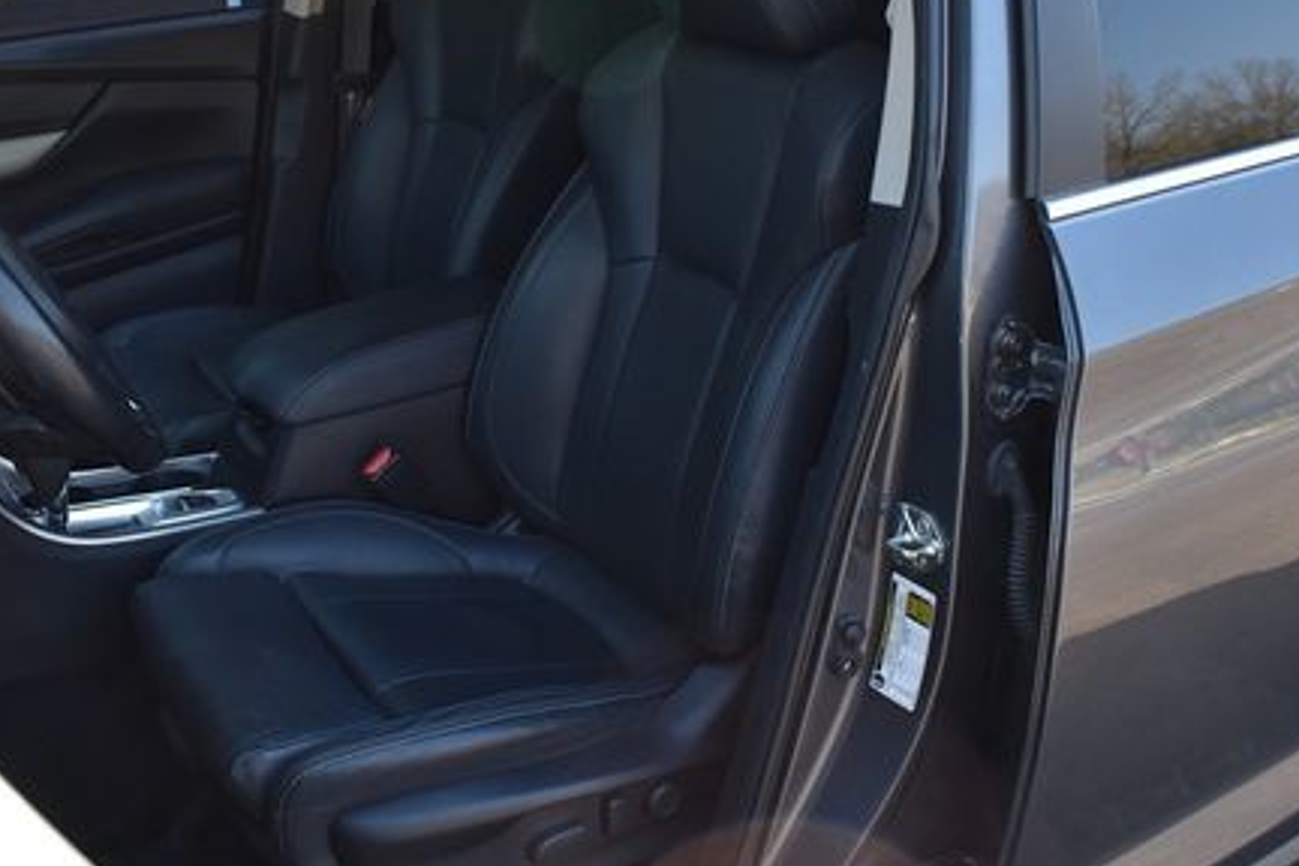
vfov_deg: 33.3
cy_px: 359
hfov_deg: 48.5
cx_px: 665
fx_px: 1443
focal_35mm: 40
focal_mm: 18
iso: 400
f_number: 5
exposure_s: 1/250
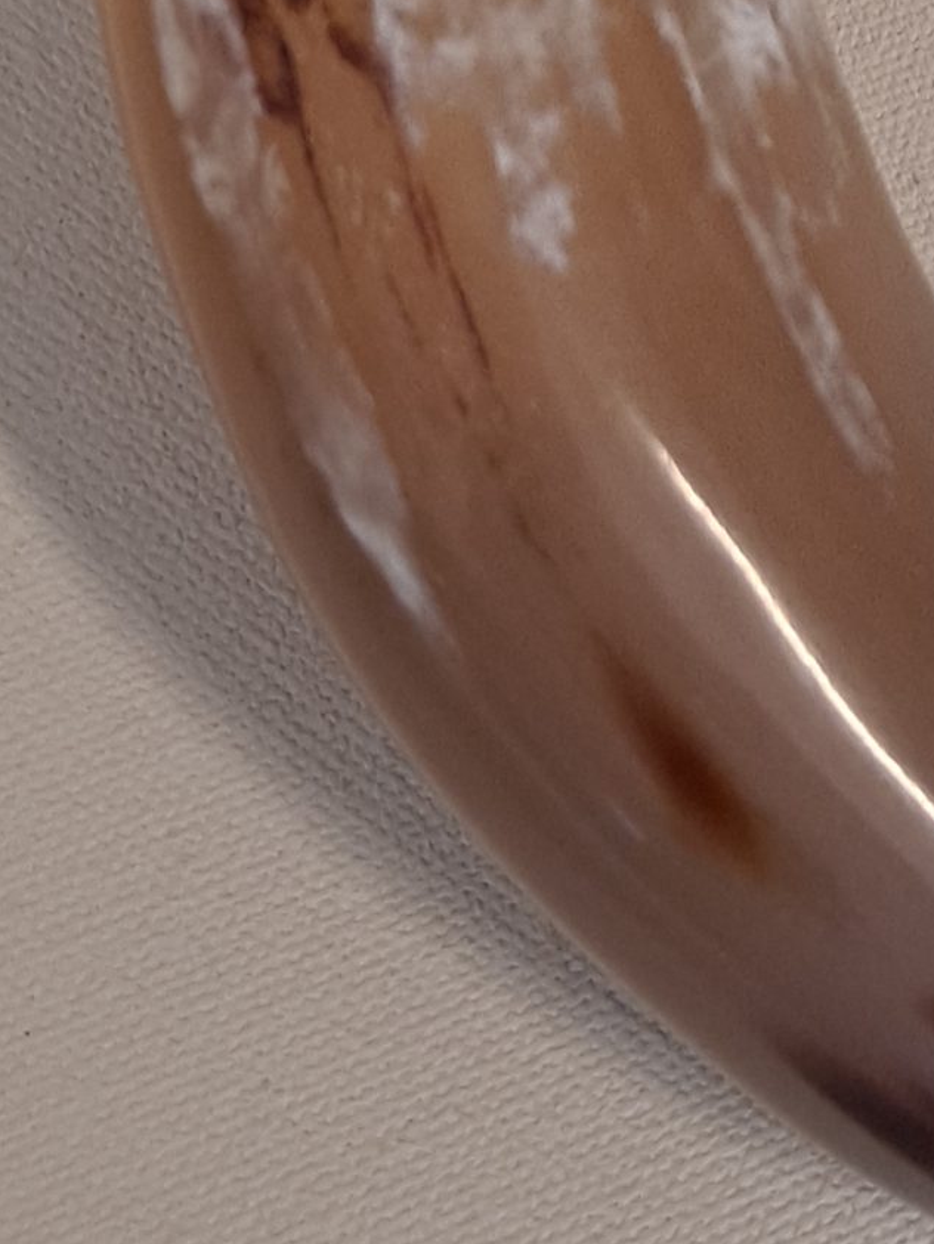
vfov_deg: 24.6
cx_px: 1027
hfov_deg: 18.6
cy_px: 40
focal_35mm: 76
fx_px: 2733
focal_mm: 4.6
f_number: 2
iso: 320
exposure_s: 1/50
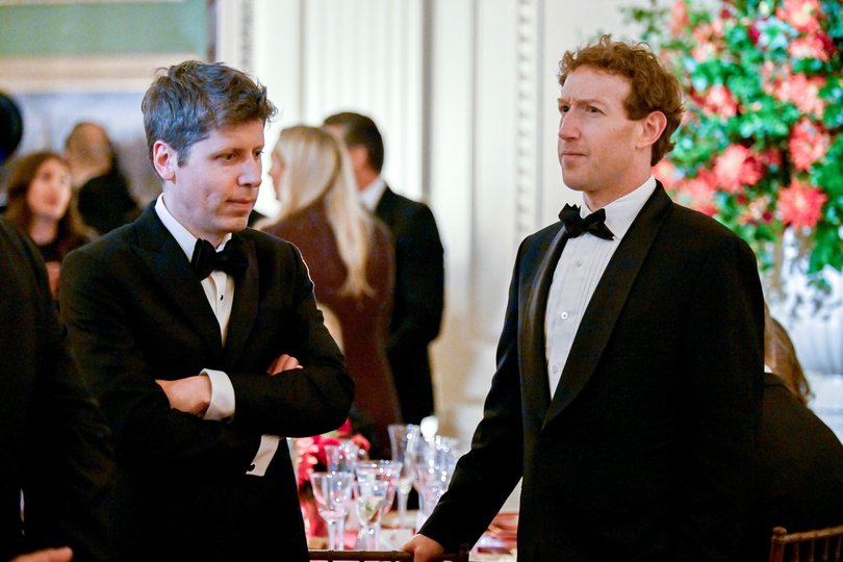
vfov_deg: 7.0
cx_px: 422
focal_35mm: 195
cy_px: 281
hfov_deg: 10.5
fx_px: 4566
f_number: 2.8
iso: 6400
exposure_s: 1/60
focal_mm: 195
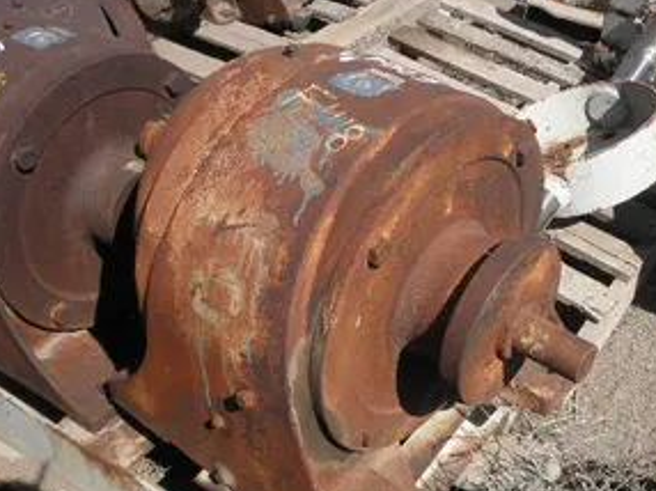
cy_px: 278
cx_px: 411
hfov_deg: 38.7
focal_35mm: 49
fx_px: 928
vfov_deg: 29.6
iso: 64
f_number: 9.1
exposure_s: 1/125
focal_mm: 6.1
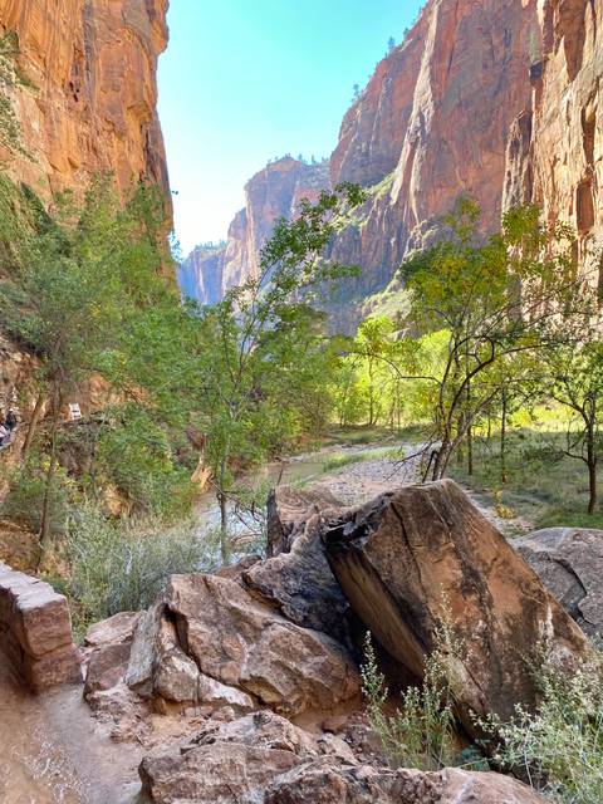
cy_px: 402
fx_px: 604
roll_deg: +5.0
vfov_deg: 67.3
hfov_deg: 53.1
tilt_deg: +0.2
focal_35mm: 26
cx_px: 302
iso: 32
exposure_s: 1/174
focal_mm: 4.25
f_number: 1.8
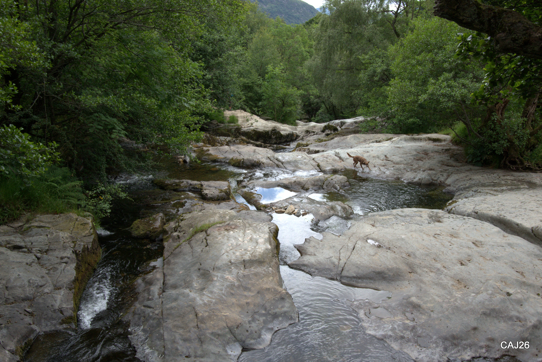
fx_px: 467
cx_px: 271
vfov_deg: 42.4
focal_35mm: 31
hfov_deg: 60.3
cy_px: 181
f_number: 16
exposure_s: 1/160
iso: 400
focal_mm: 21
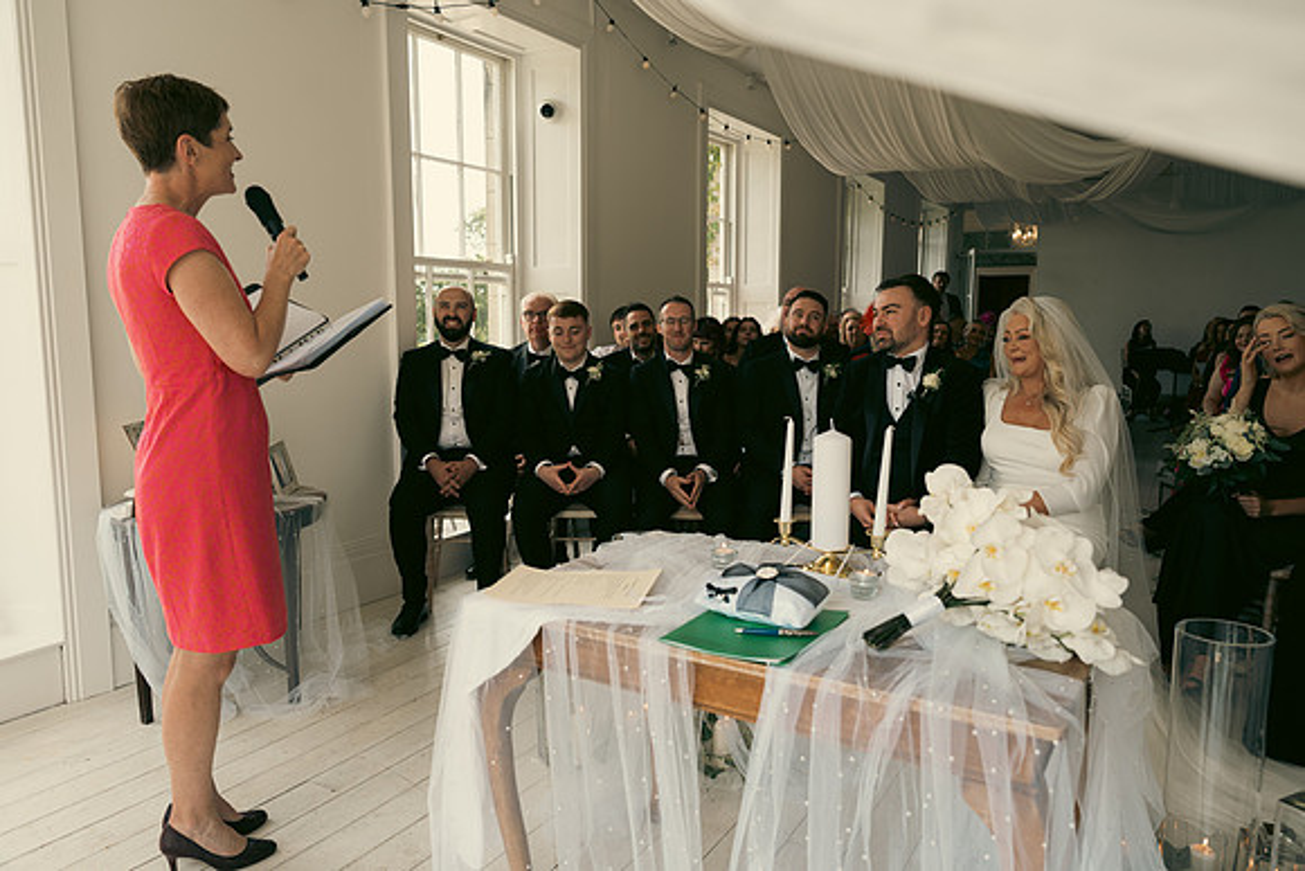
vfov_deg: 51.3
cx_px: 652
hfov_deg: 71.5
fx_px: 906
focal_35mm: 25
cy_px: 436
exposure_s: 1/160
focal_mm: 25
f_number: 3.5
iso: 125
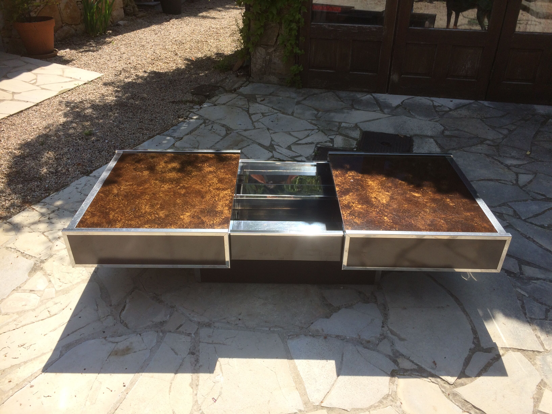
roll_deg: -4.0
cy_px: 207
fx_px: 462
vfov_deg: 48.2
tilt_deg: -31.3
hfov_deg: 61.7
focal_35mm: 29
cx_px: 276
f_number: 2.2
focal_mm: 4.15
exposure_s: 1/1325
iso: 32
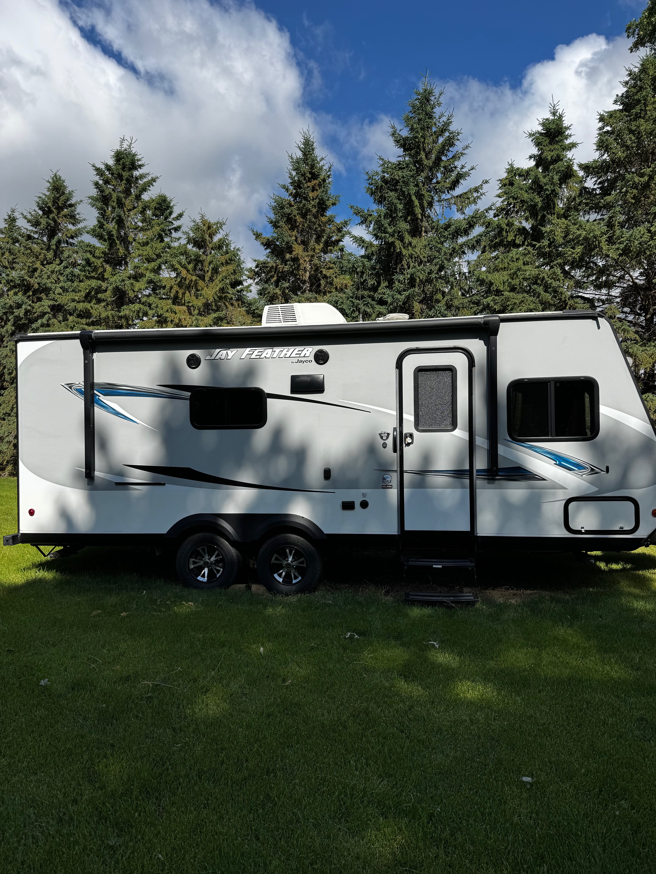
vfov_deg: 71.6
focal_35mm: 24
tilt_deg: -0.8
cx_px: 328
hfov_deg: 56.8
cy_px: 437
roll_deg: +0.2
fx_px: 606
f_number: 1.78
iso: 80
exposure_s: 1/4608
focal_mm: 6.76
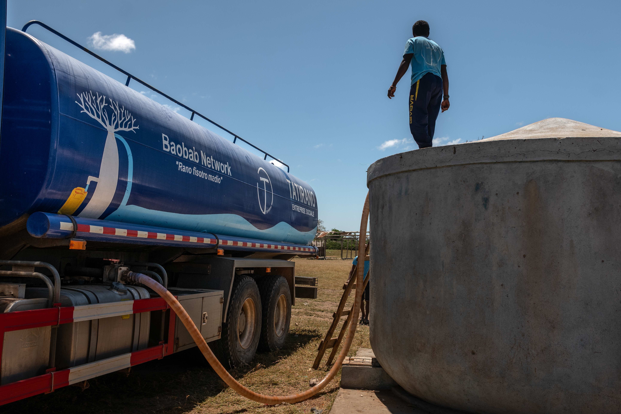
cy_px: 200
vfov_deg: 45.0
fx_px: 500
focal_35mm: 29
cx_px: 305
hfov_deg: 63.7
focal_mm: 28
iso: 200
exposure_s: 1/3200
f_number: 5
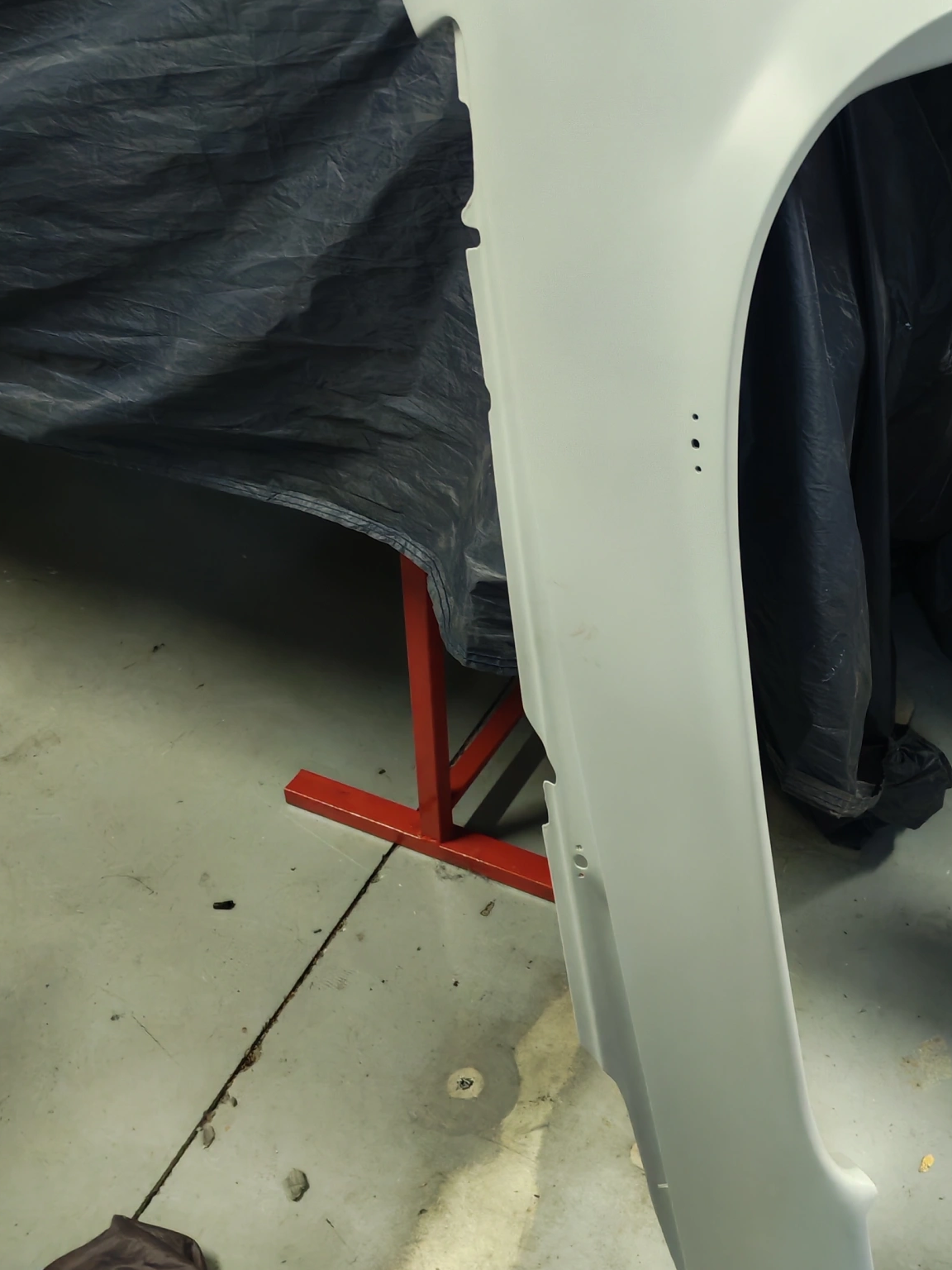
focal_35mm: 45
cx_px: 631
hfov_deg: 31.9
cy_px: 513
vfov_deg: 41.9
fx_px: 1650
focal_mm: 6.12
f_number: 1.9
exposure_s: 1/33
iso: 2000
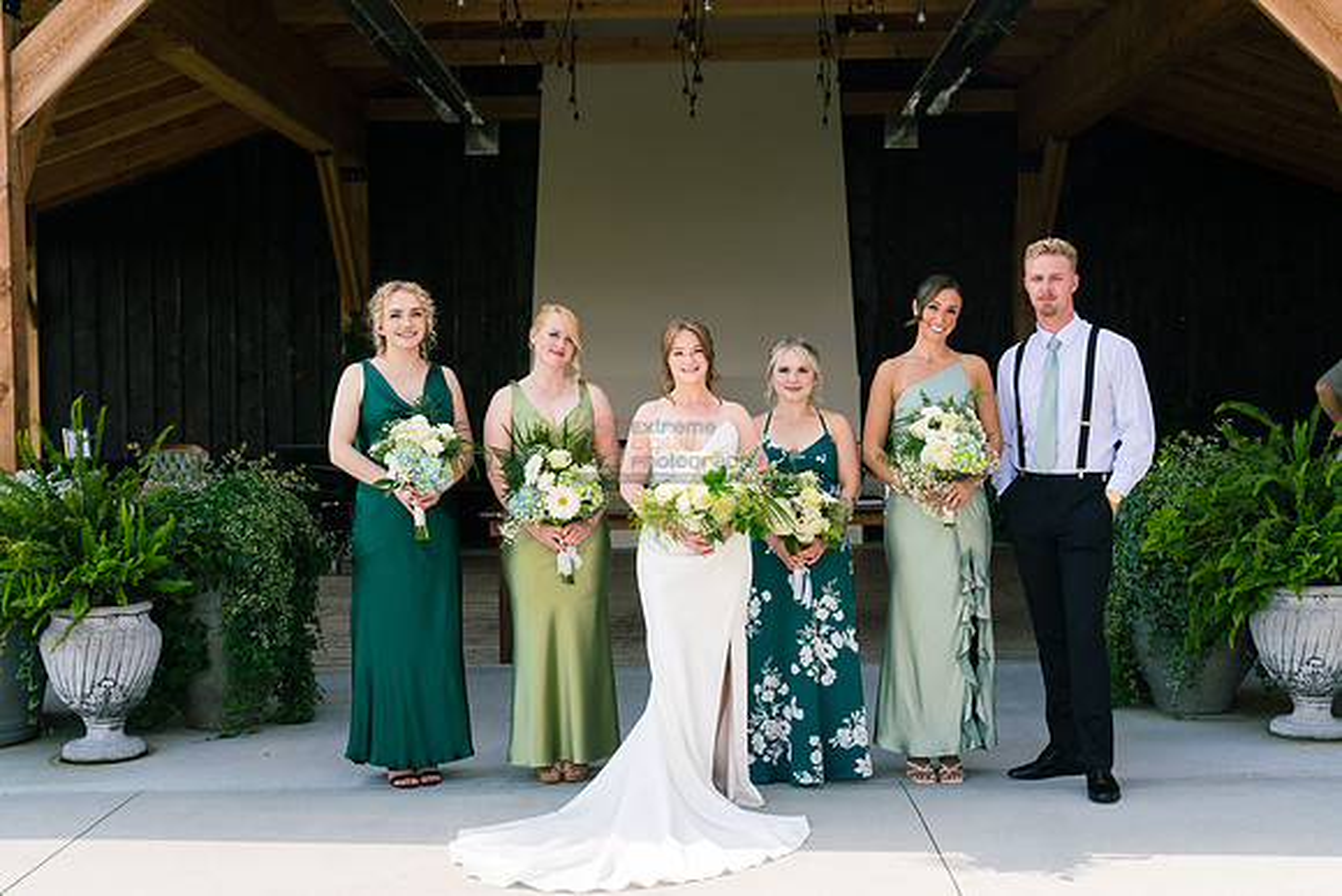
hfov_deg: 41.1
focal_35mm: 48
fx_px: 1791
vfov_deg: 28.1
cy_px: 448
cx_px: 663
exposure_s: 1/500
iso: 400
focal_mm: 47
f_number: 5.6
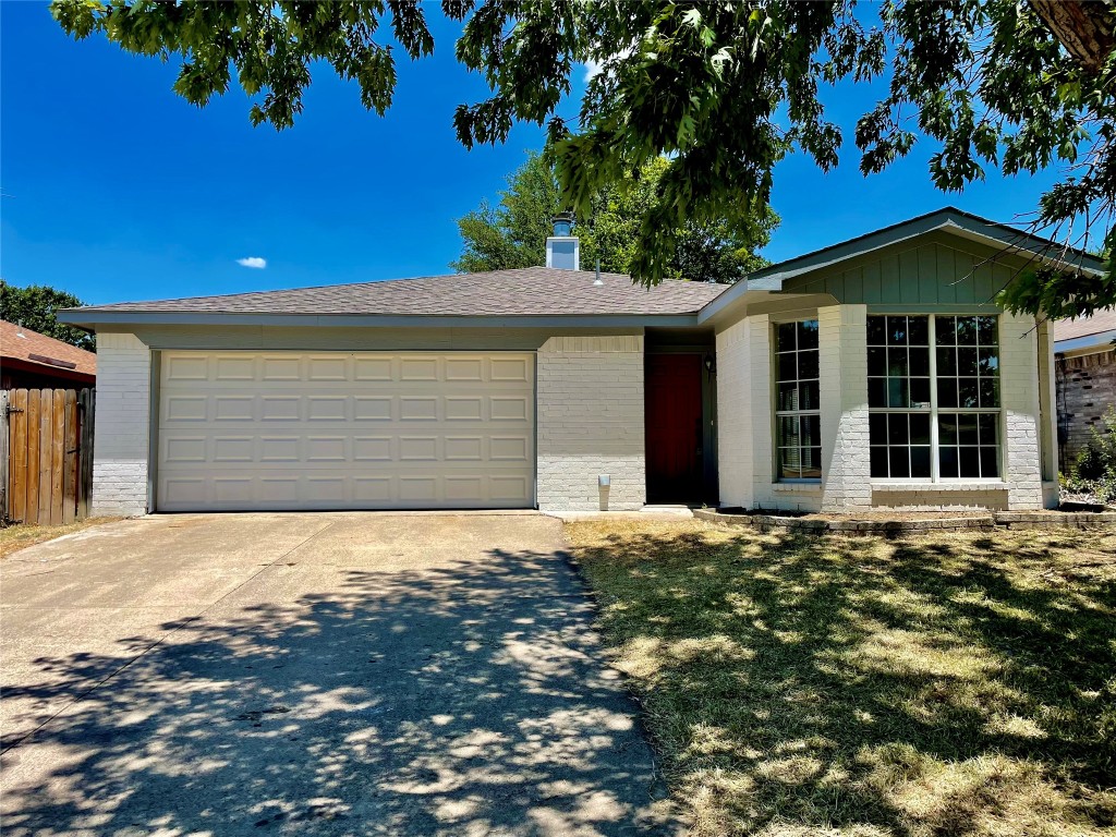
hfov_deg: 67.3
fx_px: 838
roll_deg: -0.1
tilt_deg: +3.6
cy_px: 418
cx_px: 558
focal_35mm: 26
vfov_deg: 53.1
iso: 32
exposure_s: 1/2564
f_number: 1.6
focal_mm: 4.2
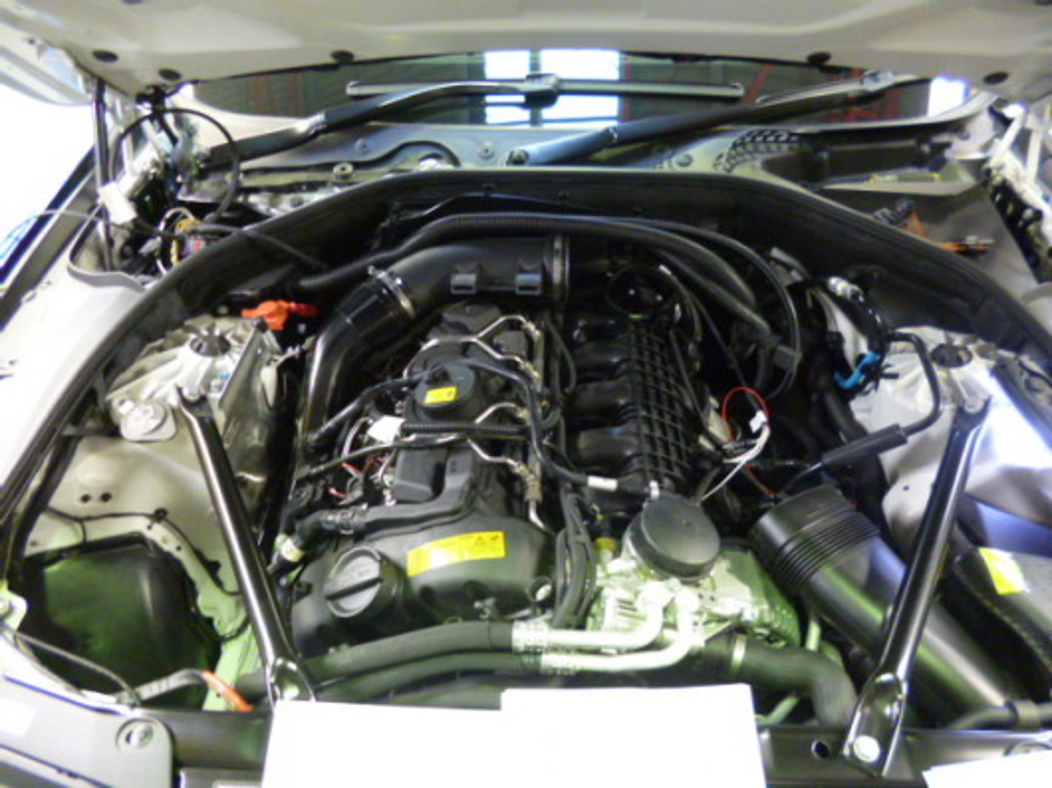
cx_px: 526
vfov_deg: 56.8
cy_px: 394
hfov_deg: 71.6
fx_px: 729
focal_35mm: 24
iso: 400
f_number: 2.5
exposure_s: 1/8
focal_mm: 4.3
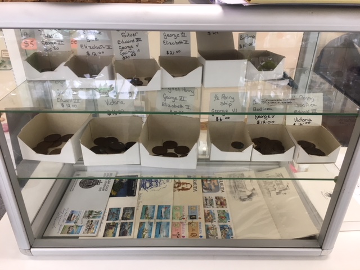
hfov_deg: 61.7
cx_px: 180
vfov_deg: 48.2
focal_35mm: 29
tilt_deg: -30.2
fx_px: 302
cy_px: 135
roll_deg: +0.2
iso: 32
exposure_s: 1/30
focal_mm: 4.15
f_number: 2.2
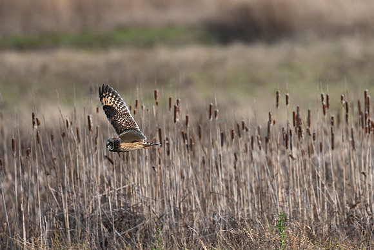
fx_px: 8313
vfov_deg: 1.7
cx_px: 187
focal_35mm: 800
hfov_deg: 2.6
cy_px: 125
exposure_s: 1/800
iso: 500
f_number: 6.3
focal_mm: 800
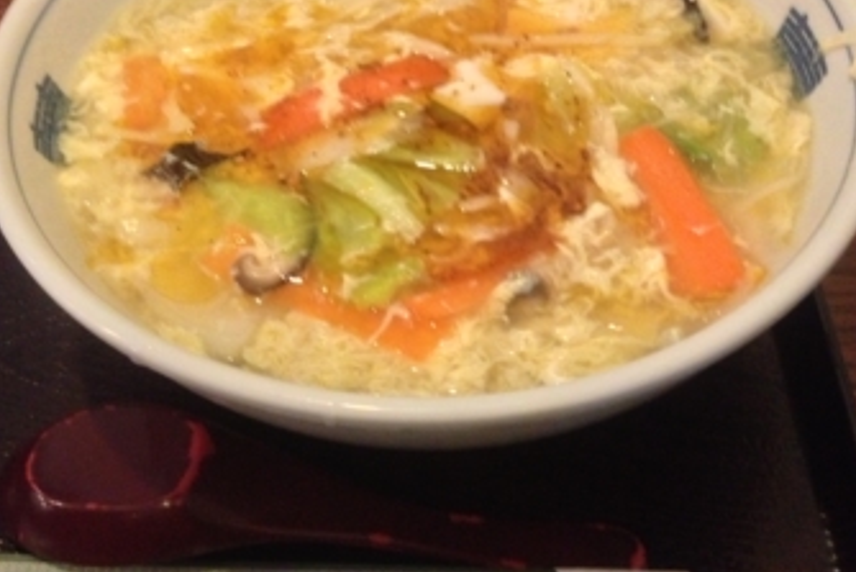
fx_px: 1166
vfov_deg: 27.2
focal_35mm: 49
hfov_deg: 40.3
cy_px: 139
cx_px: 428
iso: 640
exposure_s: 1/15
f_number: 2.4
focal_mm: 4.28
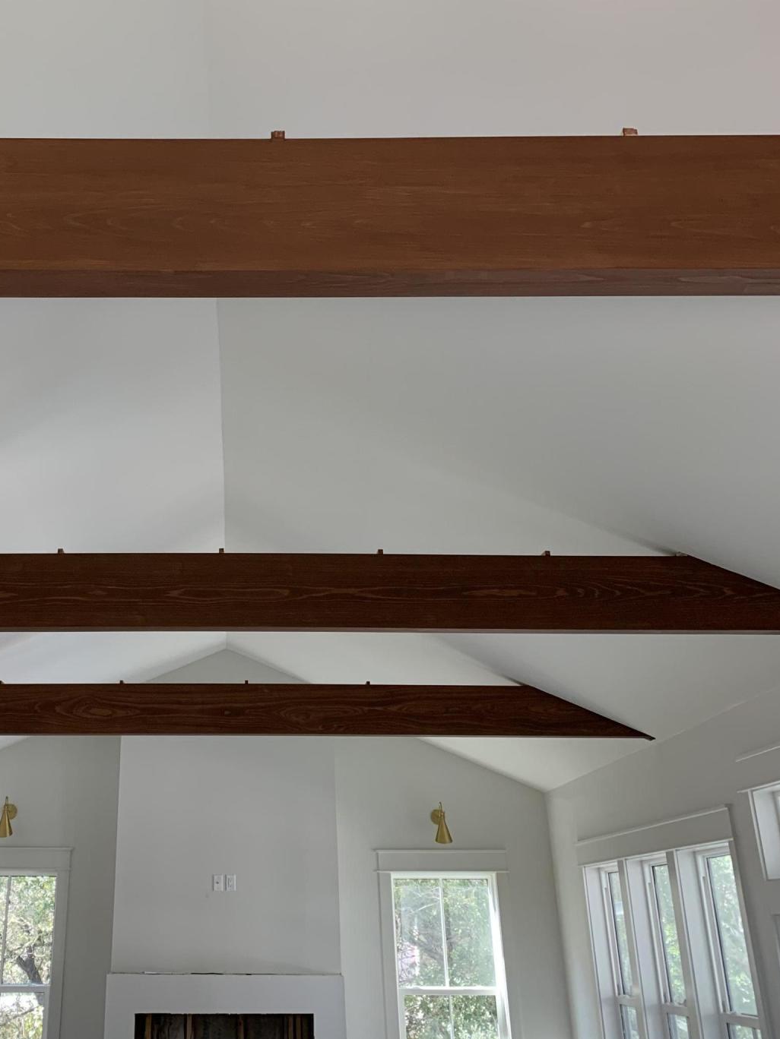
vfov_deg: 48.5
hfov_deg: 37.1
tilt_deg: +25.8
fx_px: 1142
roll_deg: -1.2
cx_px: 224
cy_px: 381
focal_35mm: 38
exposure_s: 1/100
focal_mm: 4.25
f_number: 1.8
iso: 100
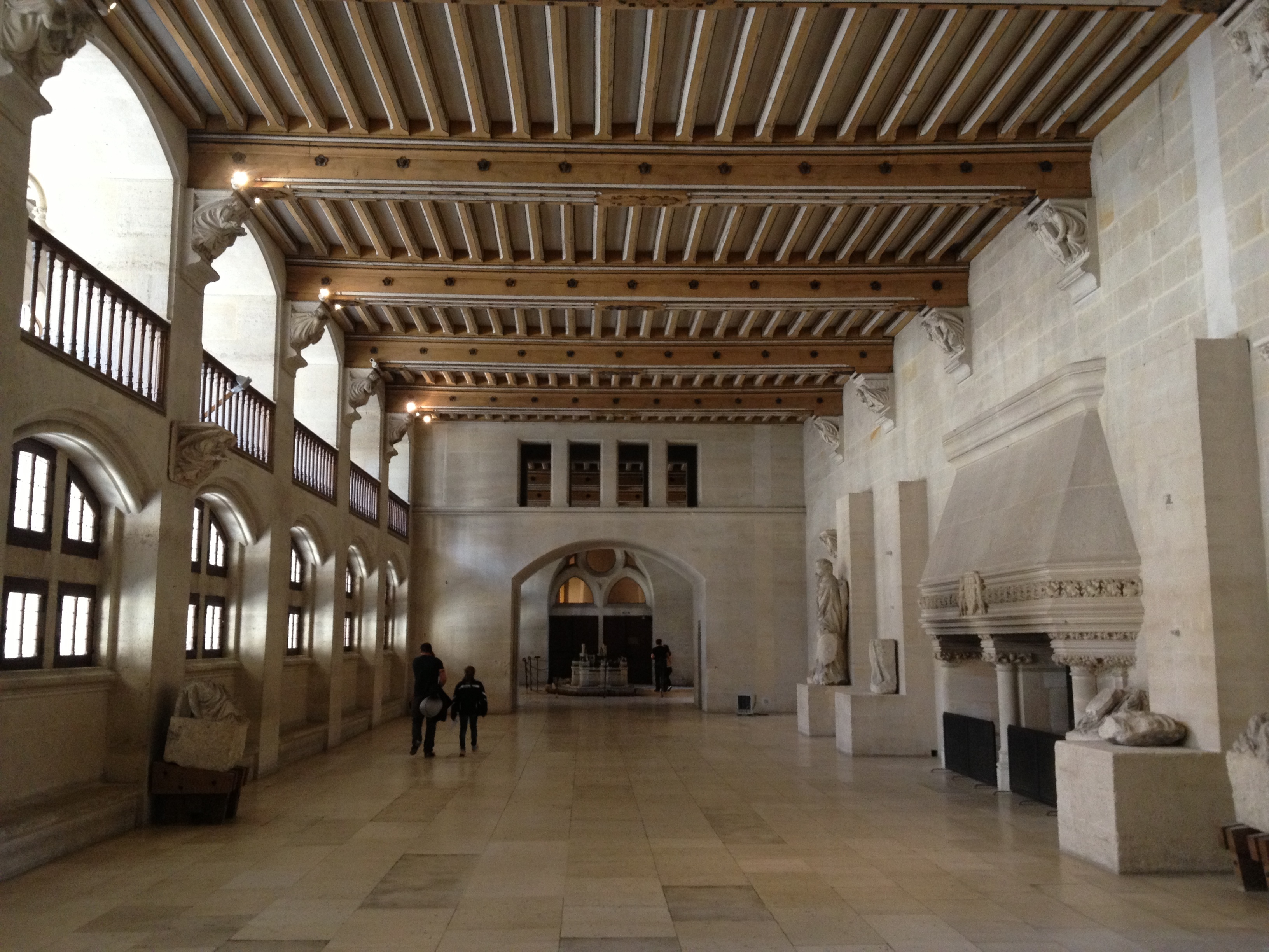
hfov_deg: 52.6
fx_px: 1283
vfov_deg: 40.7
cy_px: 476
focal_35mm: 35
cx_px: 634
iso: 200
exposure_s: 1/20
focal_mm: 4.28
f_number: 2.4
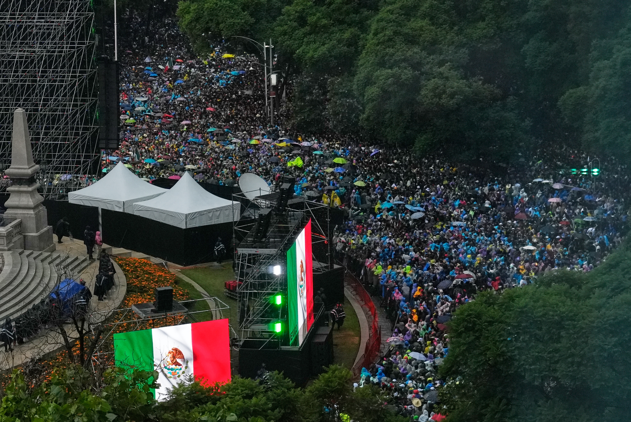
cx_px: 316
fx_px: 1842
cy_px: 211
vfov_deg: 13.1
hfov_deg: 19.4
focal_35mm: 105
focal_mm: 70
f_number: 5.6
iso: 2000
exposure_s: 1/160
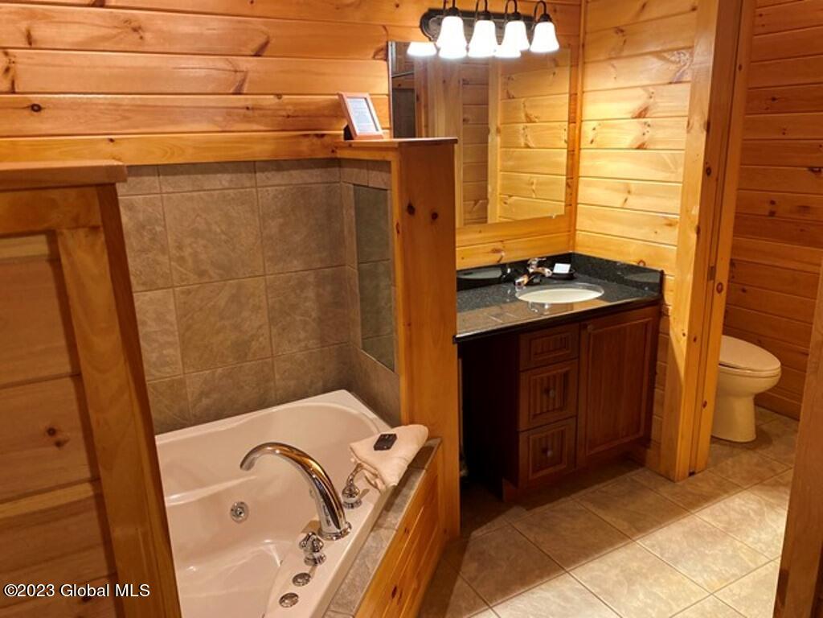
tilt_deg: -14.6
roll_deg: +1.0
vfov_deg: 53.1
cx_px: 412
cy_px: 309
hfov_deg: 67.3
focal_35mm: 26
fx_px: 618
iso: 320
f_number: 1.8
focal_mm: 4.25
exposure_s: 1/60
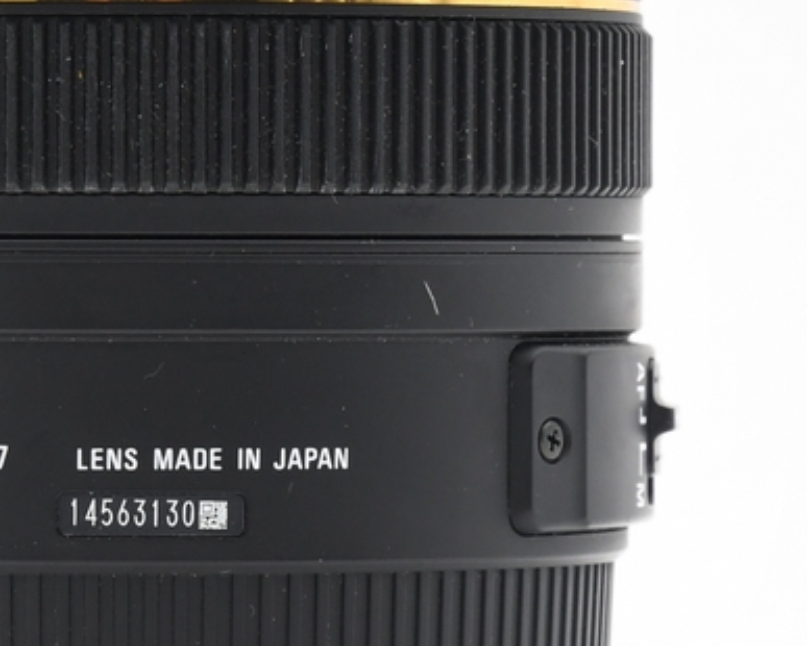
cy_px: 350
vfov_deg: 3.6
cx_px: 146
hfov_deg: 4.4
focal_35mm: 436
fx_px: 10419
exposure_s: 1/100
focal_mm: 80
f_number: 8
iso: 800
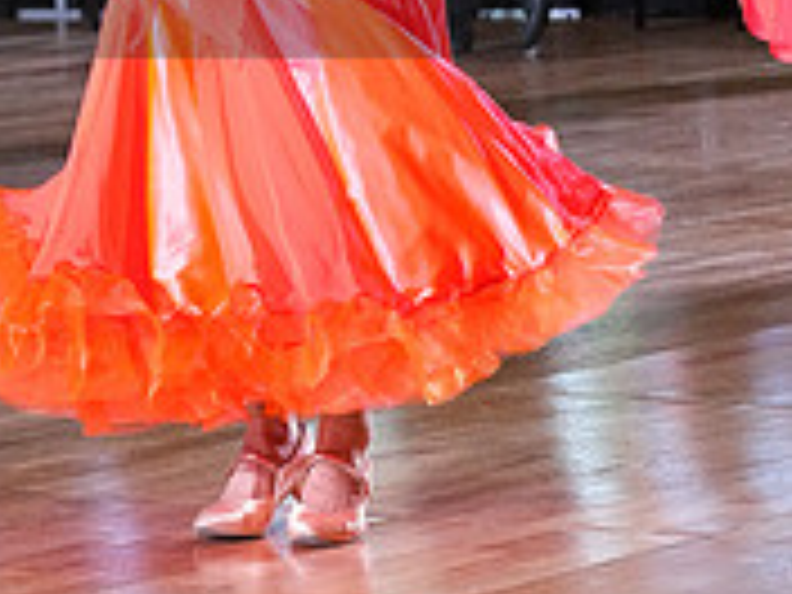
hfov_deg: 8.4
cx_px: -74
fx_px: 5354
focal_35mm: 234
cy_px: -90
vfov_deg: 6.3
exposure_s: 1/400
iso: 6400
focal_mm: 74
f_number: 5
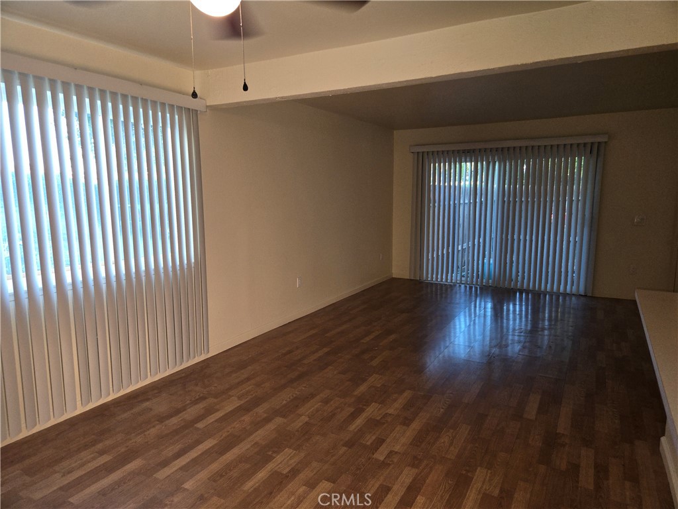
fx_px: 450
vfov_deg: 58.9
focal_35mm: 23
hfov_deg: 73.9
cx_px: 339
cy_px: 254
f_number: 1.8
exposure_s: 1/60
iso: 125
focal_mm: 5.4
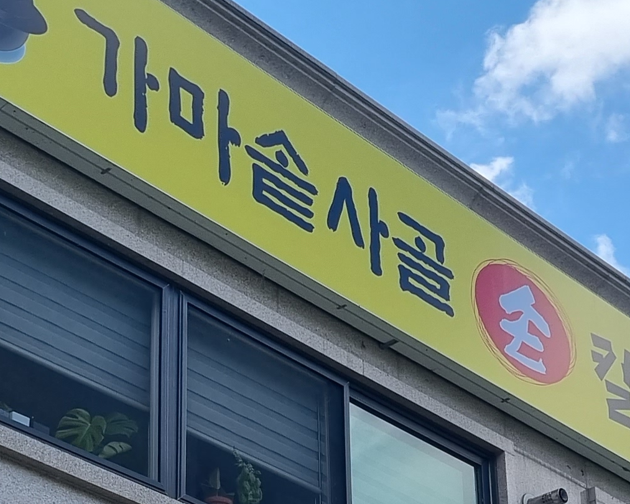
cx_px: 331
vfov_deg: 14.8
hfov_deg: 19.0
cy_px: 581
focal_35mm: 101
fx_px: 1883
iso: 50
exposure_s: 1/1524
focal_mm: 5.4
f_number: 1.8
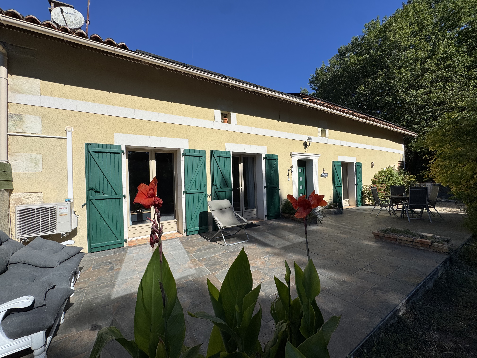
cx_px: 238
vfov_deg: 85.7
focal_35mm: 14
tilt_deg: +1.3
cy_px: 179
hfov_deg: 102.1
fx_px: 193
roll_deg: +2.2
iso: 50
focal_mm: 2.22
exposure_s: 1/3906
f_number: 2.2
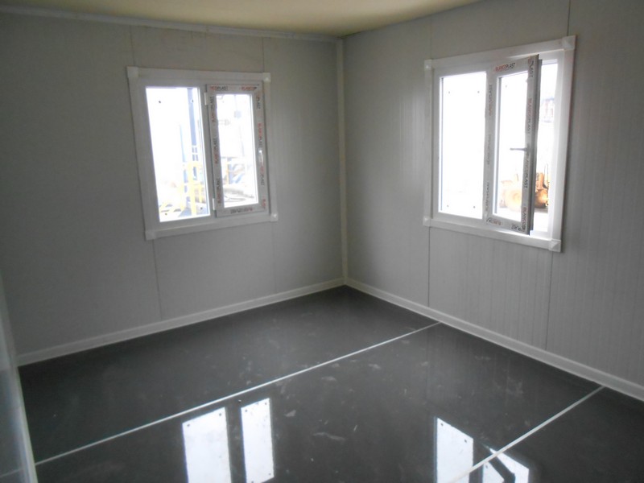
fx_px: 484
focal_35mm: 26
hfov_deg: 67.3
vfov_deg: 53.1
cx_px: 322
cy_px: 242
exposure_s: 1/125
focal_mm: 4.6
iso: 640
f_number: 3.5
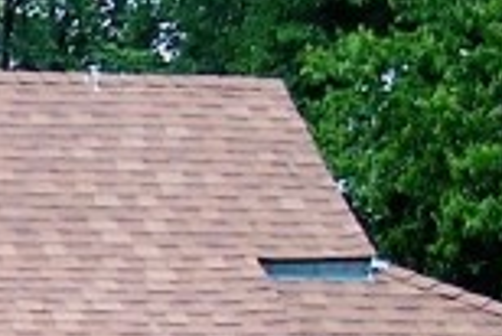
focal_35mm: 262
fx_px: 3657
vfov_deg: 5.1
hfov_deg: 7.6
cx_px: -409
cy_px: 750
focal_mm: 6.3
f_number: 2.8
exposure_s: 1/400
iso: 80
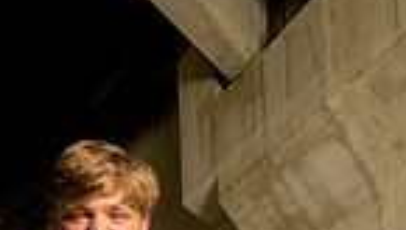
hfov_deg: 27.1
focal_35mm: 78
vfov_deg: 11.6
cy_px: 611
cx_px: 168
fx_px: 841
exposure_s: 1/250
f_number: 6.3
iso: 64
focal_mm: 24
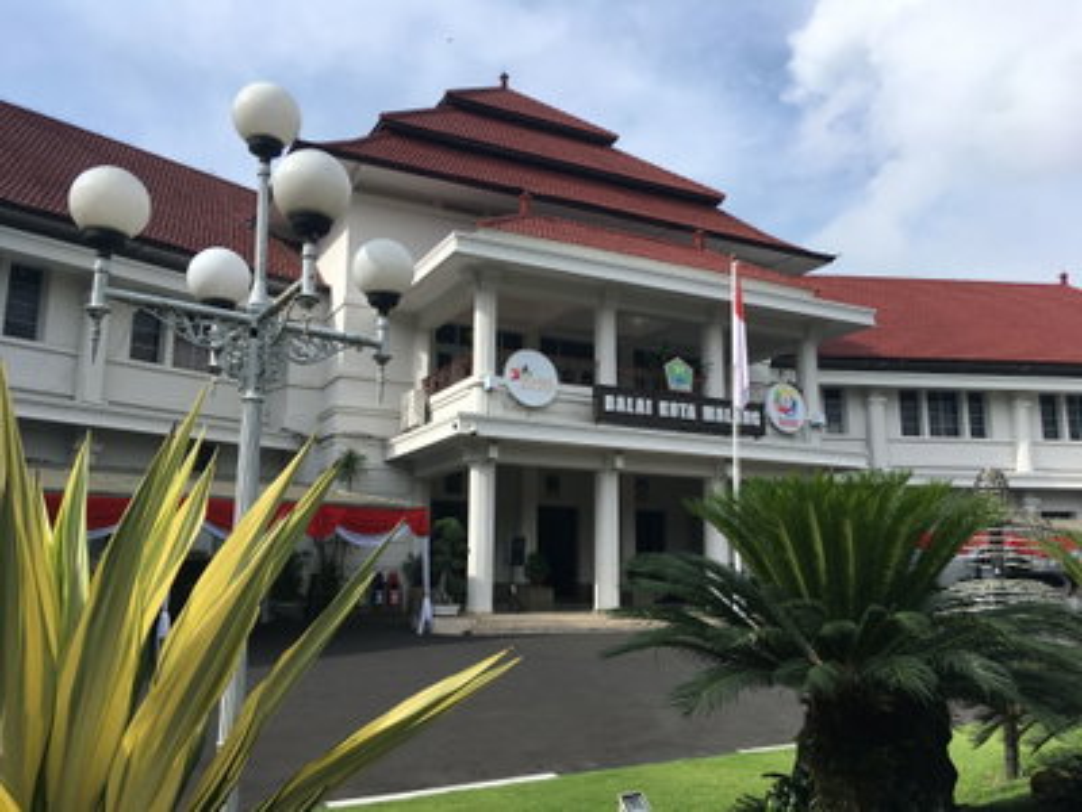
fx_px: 906
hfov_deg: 61.7
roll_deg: -0.4
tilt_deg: +11.7
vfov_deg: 48.2
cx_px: 541
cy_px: 406
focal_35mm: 29
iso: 25
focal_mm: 4.15
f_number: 2.2
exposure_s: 1/1672
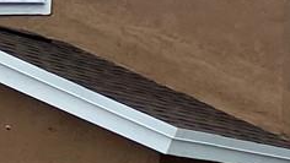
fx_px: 1477
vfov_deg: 6.3
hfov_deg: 8.7
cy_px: 200
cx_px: 942
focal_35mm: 192
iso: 32
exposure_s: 1/1429
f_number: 1.8
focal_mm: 4.25
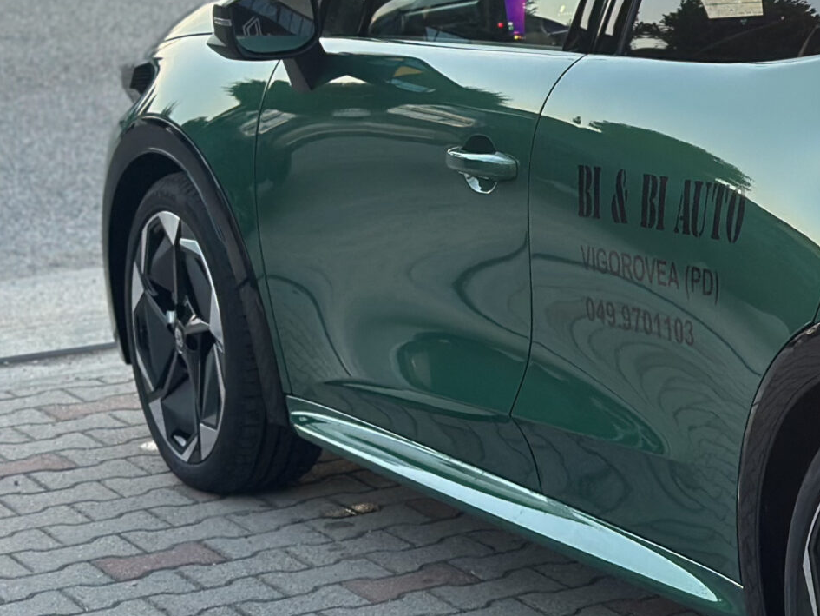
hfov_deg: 14.5
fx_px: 3080
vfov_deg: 11.4
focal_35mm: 130
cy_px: 203
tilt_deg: -11.7
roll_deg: +0.3
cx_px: 1082
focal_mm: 6.86
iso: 100
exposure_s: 1/121
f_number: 1.78
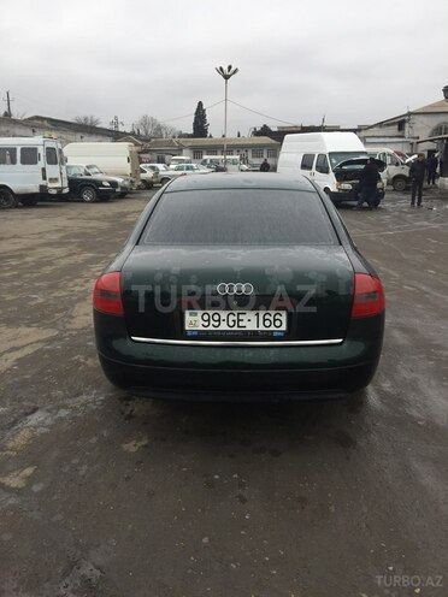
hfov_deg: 48.2
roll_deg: +0.7
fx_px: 500
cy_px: 298
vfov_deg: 61.7
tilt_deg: -12.4
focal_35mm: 29
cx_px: 224
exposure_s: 1/439
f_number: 2.2
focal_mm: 4.15
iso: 32
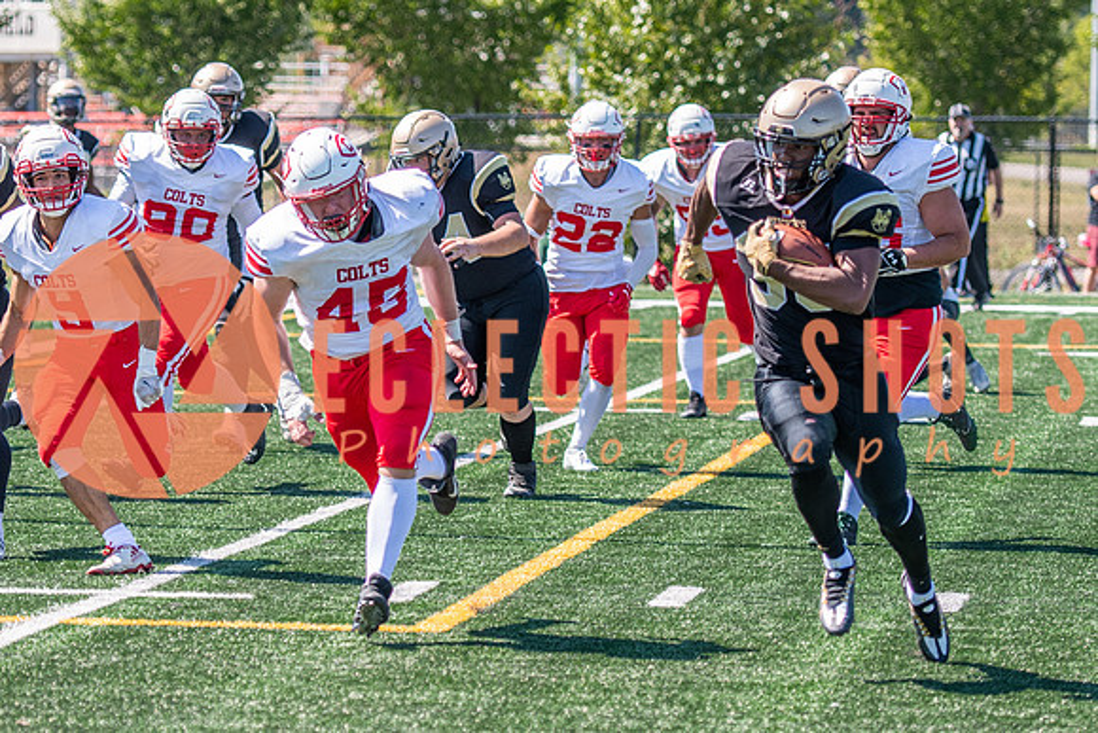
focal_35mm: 230
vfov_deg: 6.0
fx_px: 7009
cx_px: 372
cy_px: 321
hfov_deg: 9.0
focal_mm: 98
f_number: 2.8
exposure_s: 1/1250
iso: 160
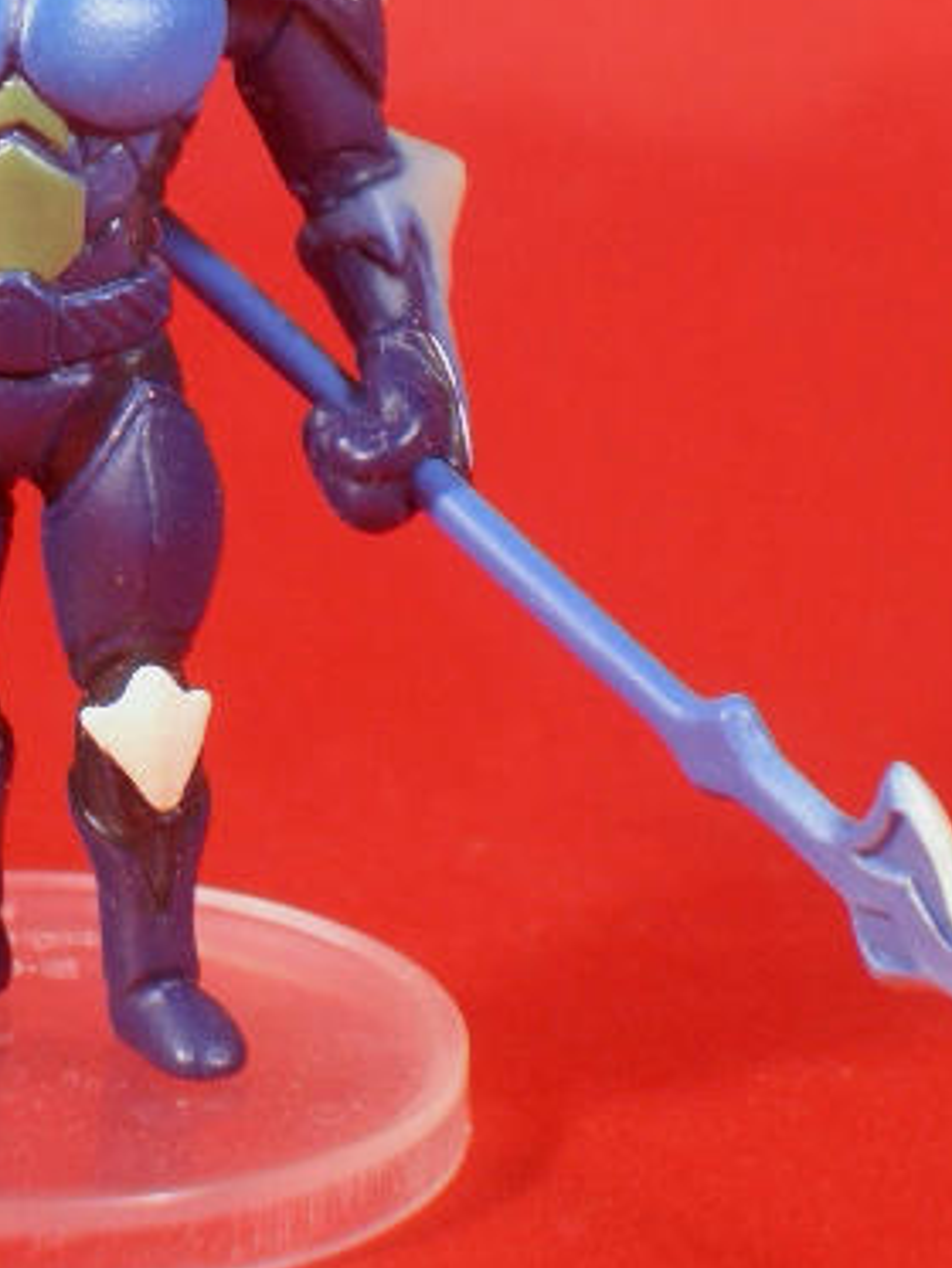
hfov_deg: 9.8
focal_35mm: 151
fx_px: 5534
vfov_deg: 13.0
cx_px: 286
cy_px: 218
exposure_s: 1/13
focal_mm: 14.6
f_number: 4.4
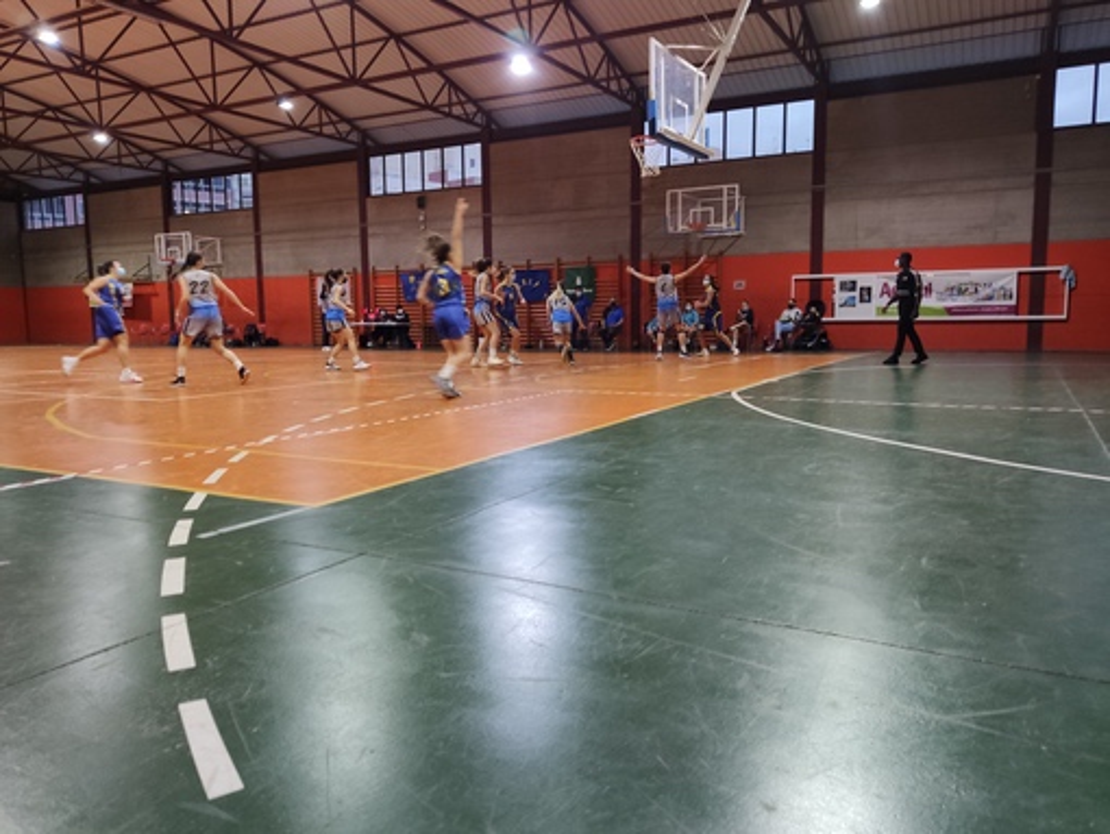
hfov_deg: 67.3
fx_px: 834
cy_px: 417
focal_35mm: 26
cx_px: 555
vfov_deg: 53.1
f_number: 1.75
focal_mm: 4.75
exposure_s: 1/50
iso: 670
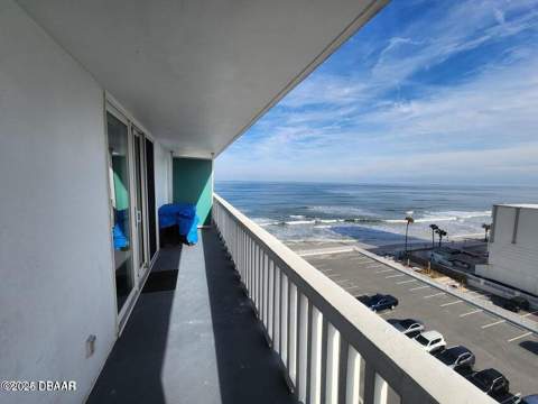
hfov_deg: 106.2
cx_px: 269
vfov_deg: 89.9
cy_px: 202
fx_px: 202
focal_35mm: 13
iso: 50
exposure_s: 1/2140
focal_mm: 2.2
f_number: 2.2
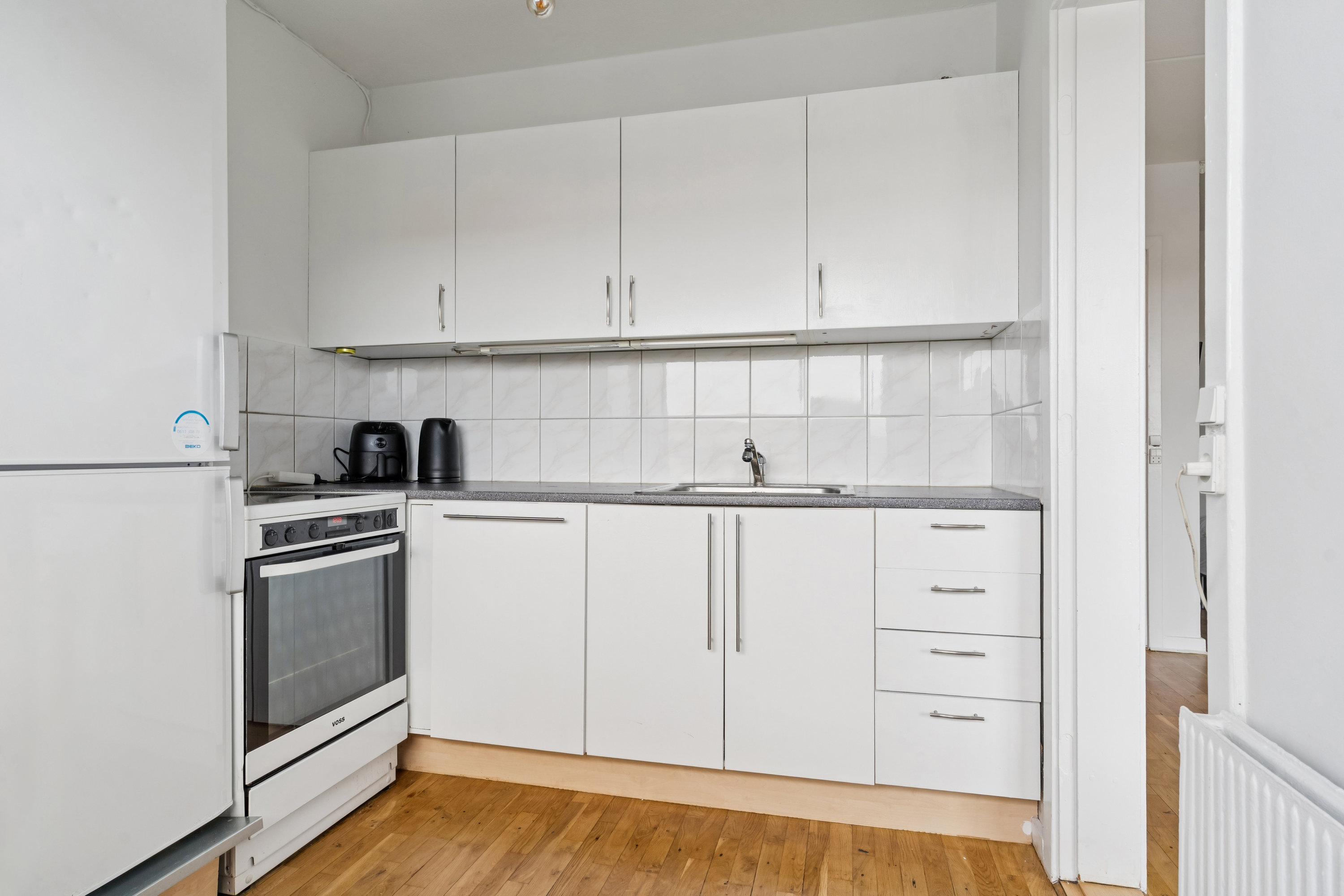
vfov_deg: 64.6
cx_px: 672
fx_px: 709
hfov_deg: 86.9
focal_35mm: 19
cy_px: 448
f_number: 8
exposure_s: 1/30
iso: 200
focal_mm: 19
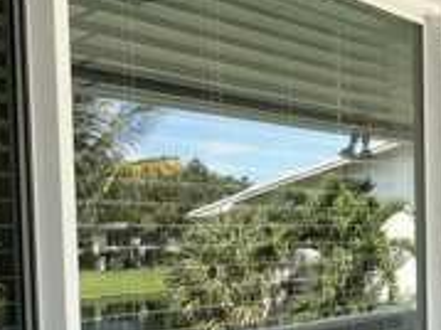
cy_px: 291
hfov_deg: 33.2
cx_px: 259
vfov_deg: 24.5
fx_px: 738
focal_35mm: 58
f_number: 1.8
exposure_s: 1/231
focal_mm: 1.57
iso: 32
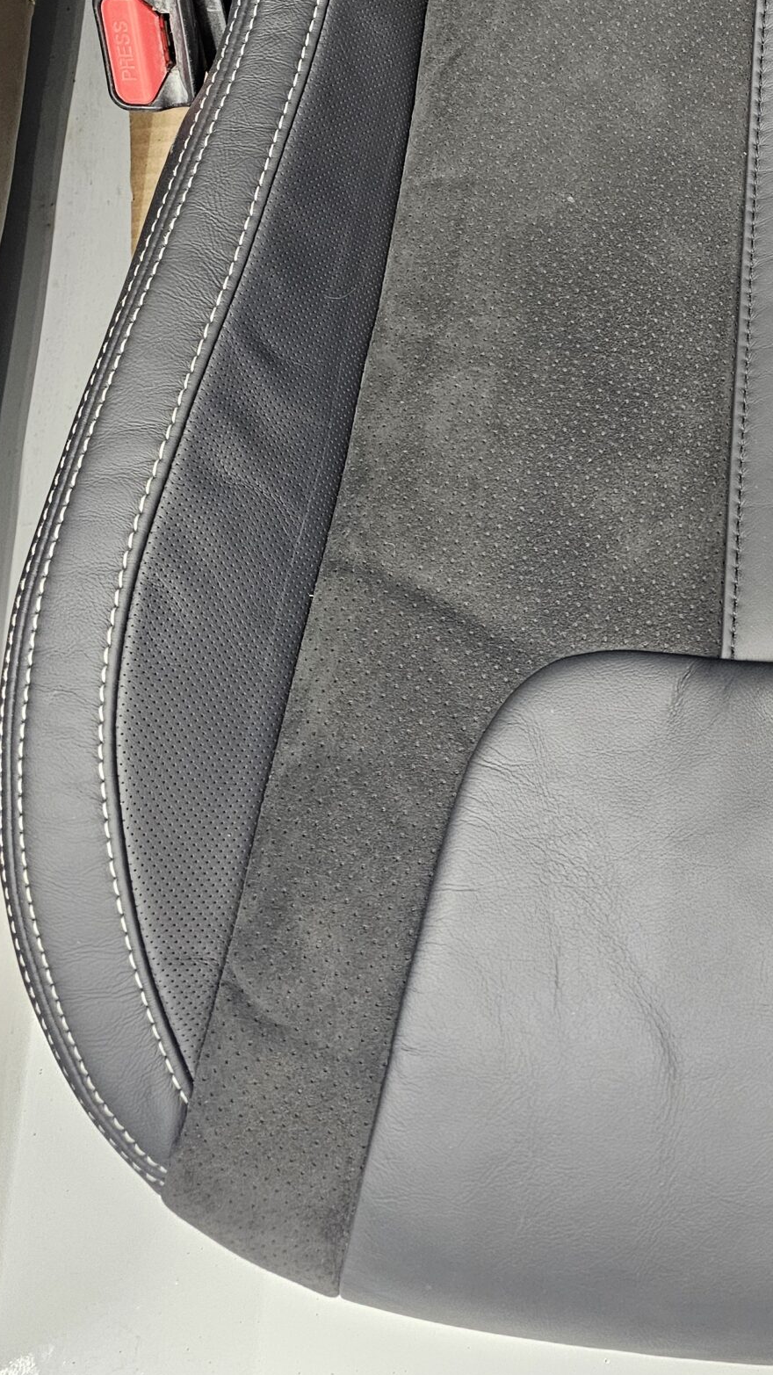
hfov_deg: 27.4
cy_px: 290
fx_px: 1494
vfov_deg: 47.0
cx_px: 766
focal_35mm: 41
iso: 640
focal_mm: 6.3
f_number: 1.7
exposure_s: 1/60
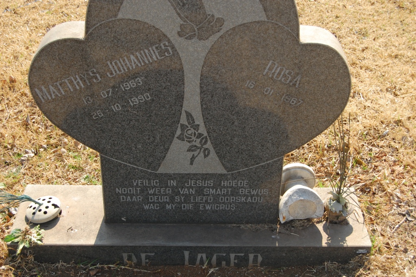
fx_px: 658
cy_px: 138
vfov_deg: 23.7
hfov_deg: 35.1
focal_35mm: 57
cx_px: 208
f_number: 7.1
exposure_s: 1/320
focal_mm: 38
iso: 400
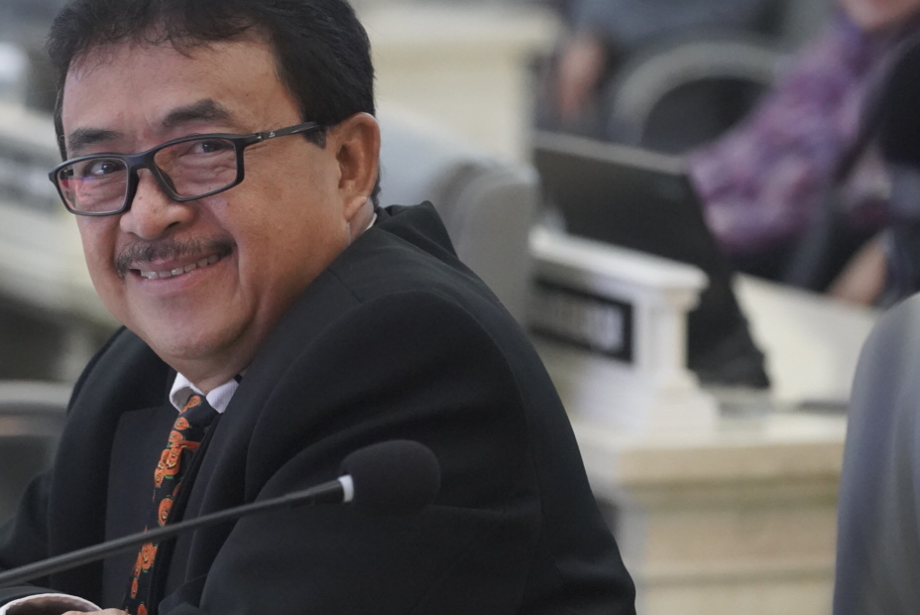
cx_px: 256
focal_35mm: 256
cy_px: 406
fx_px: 6546
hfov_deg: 8.0
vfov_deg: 5.4
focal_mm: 147
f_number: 4
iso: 10000
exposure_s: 1/160
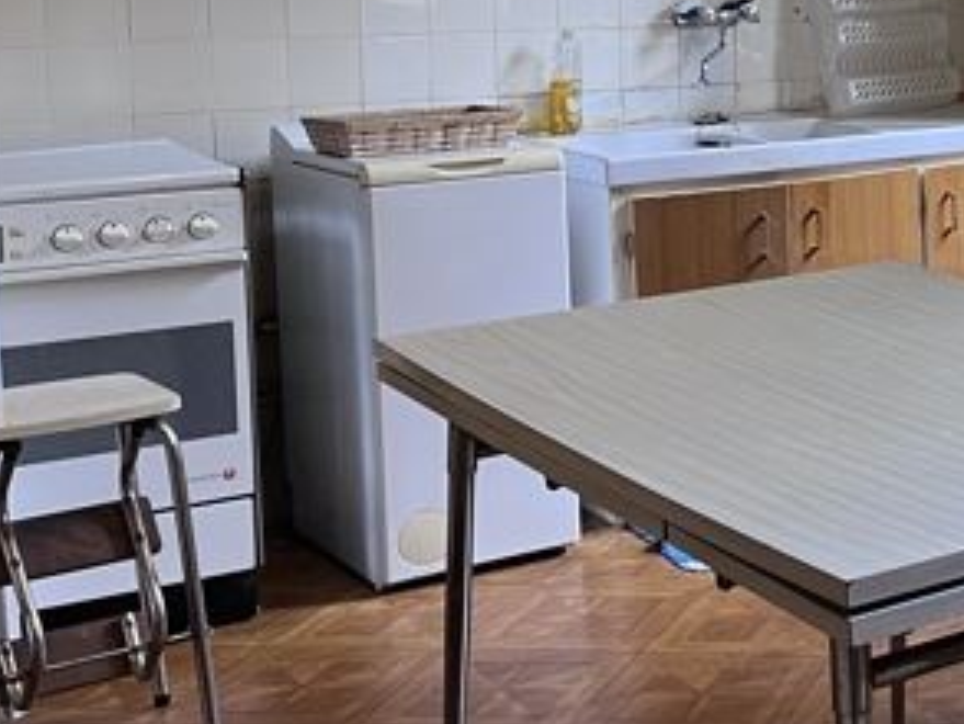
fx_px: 1978
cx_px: 1188
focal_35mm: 71
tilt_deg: -4.2
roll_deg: +0.9
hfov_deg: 24.5
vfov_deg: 20.4
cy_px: 92
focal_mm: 5.1
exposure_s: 1/50
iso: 100
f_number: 1.6
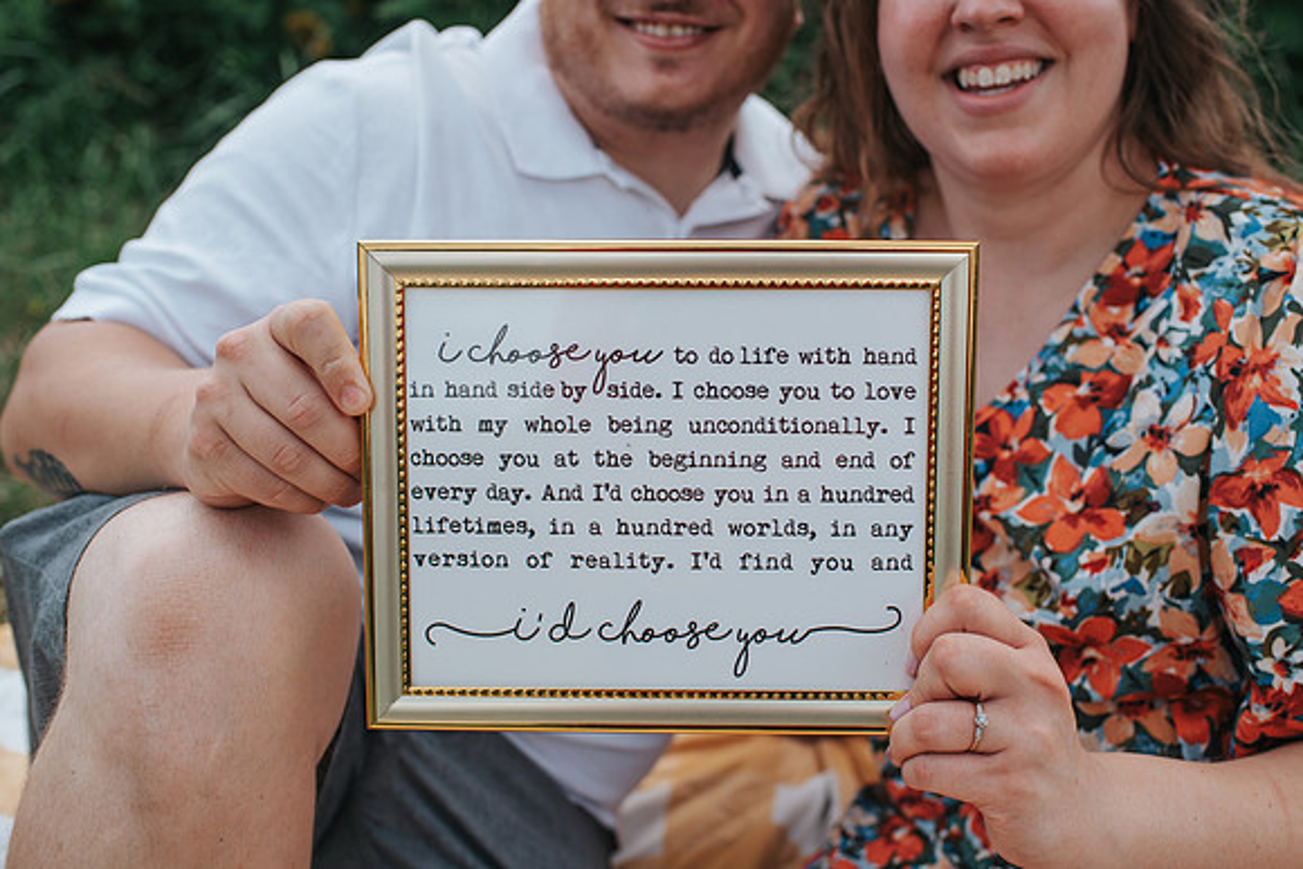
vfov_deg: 35.9
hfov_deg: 51.8
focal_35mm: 37
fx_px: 1341
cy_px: 409
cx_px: 690
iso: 100
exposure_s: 1/1000
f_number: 3.2
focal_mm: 35
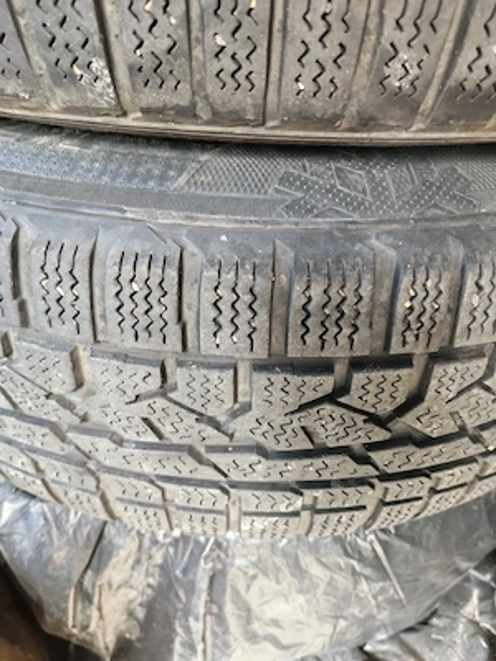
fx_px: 516
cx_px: 248
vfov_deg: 65.3
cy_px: 330
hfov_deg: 51.4
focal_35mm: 27
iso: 2500
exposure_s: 1/100
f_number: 1.9
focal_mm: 6.12
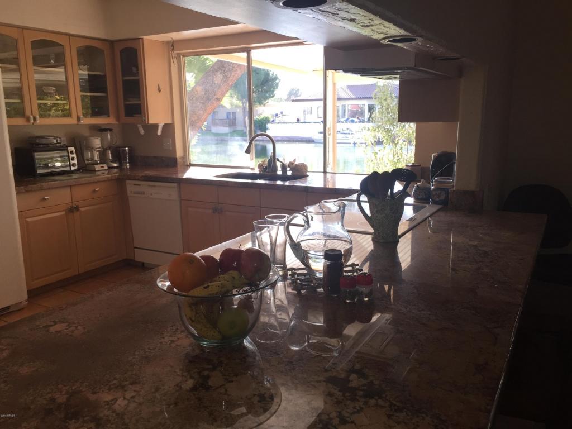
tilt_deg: -10.2
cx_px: 286
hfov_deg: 61.7
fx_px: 479
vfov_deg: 48.2
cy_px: 214
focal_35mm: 29
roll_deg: -0.4
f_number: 2.2
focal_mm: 4.15
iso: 40
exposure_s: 1/120
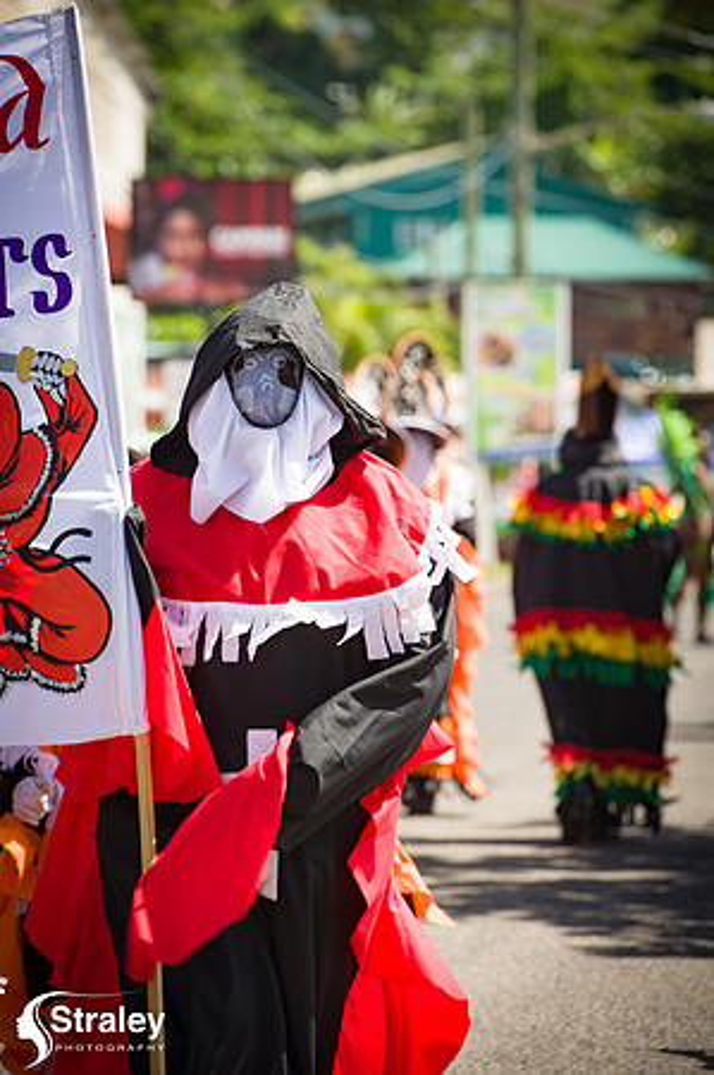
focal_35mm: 200
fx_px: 5963
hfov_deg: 6.9
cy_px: 538
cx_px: 357
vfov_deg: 10.3
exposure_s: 1/160
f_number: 7.1
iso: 100
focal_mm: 200
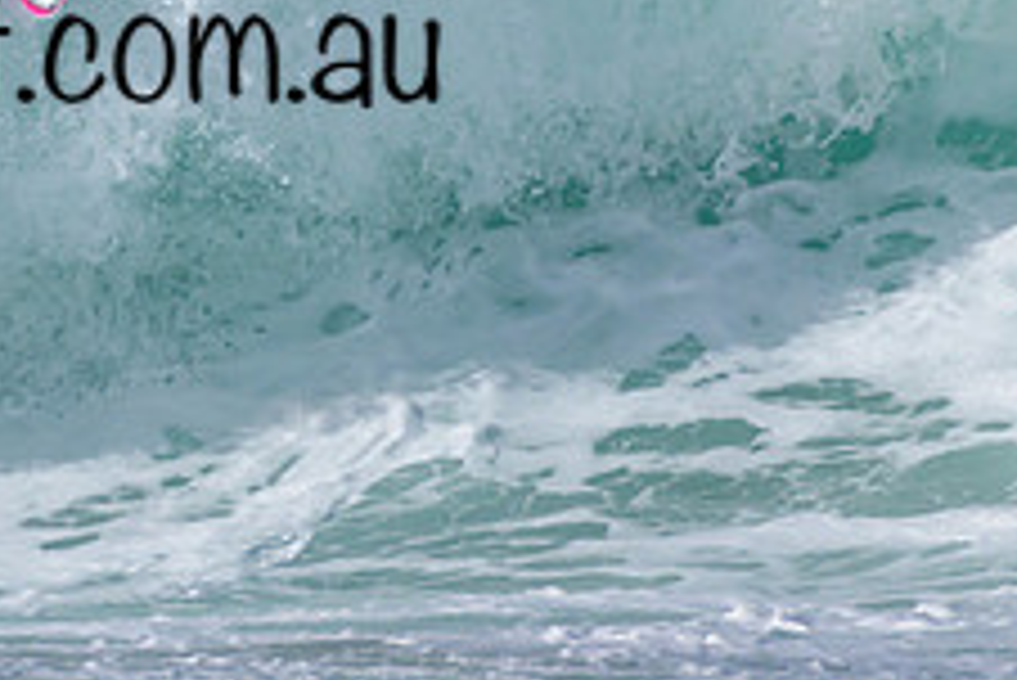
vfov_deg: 0.5
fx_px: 72477
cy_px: -2
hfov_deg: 0.8
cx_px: -36
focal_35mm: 2564
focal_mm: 1000
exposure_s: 1/2500
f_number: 11
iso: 640
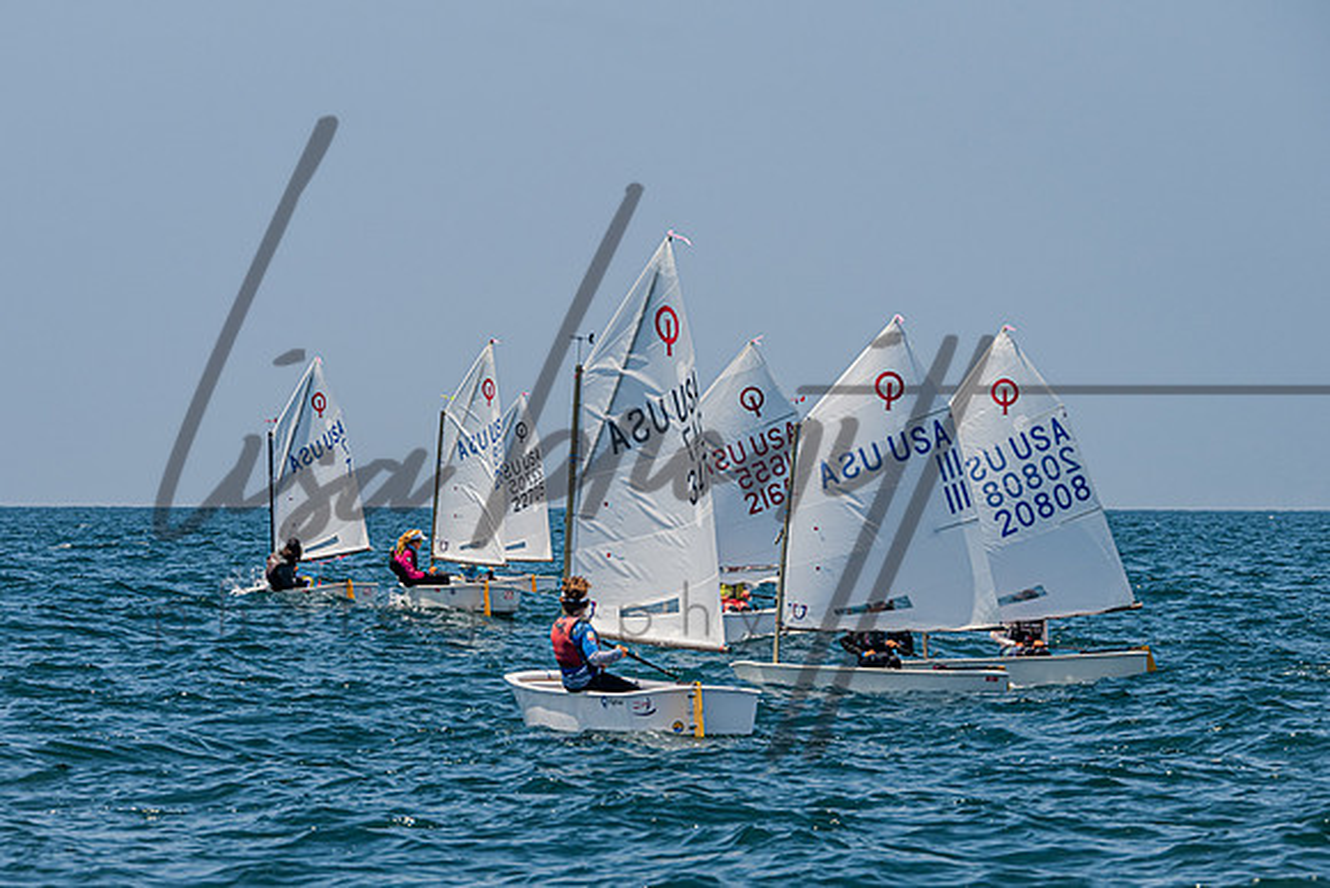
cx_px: 590
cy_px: 474
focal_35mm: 198
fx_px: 7300
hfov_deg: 10.4
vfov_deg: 7.0
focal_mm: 145
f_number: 7.1
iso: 250
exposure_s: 1/1250
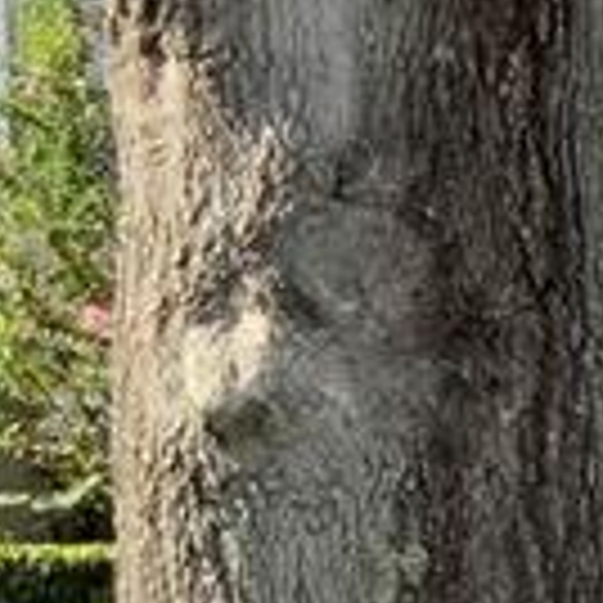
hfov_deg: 7.9
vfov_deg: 8.6
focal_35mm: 196
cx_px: 1692
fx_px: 3863
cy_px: 1040
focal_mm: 3
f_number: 1.8
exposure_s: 1/383
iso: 16
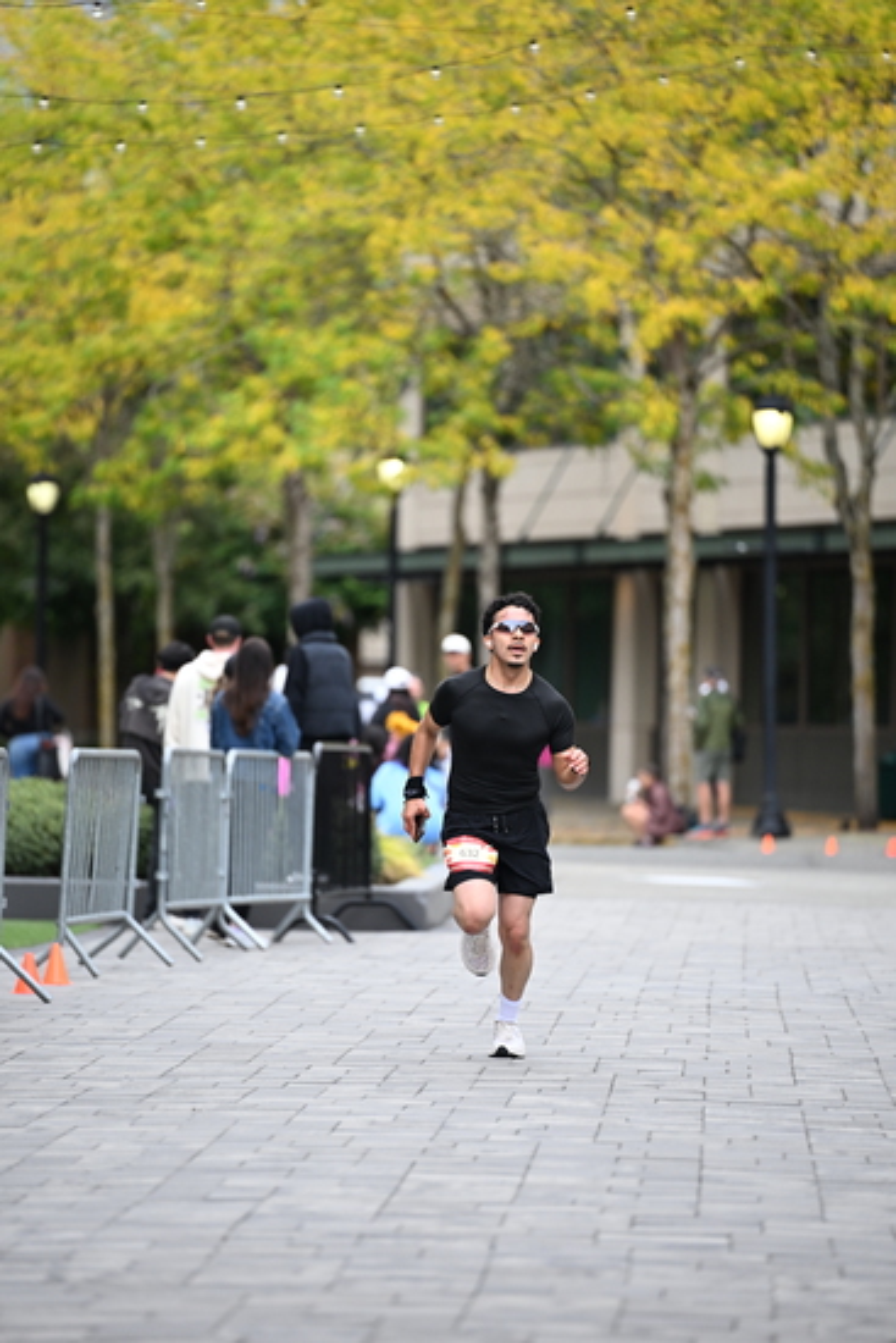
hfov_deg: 6.9
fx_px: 7461
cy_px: 672
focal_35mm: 200
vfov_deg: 10.3
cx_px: 448
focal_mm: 200
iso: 800
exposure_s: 1/2000
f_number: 2.8
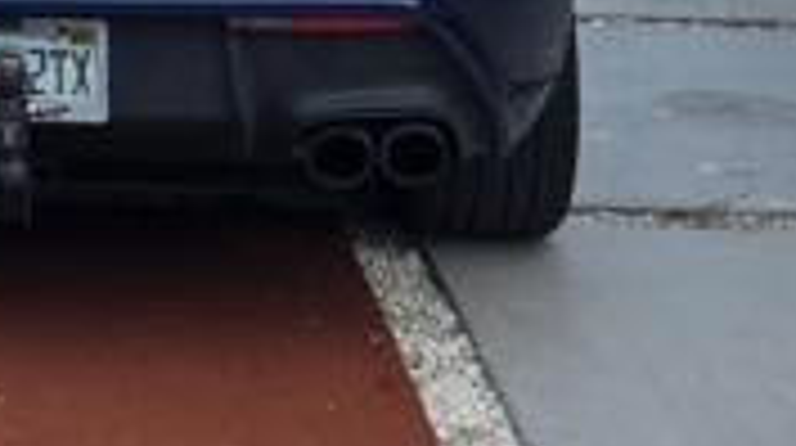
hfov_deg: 14.6
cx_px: -427
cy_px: -563
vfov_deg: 8.3
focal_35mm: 136
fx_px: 2867
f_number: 1.8
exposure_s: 1/1399
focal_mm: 5.4
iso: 80
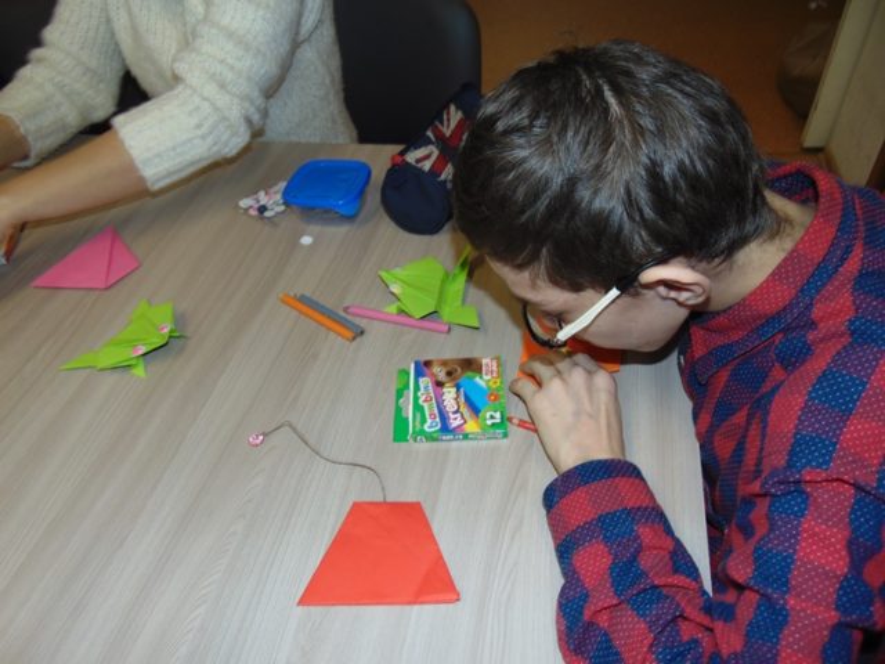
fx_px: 639
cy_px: 332
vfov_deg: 54.9
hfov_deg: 69.4
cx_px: 442
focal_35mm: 25
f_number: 3
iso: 80
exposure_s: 1/30
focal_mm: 4.5
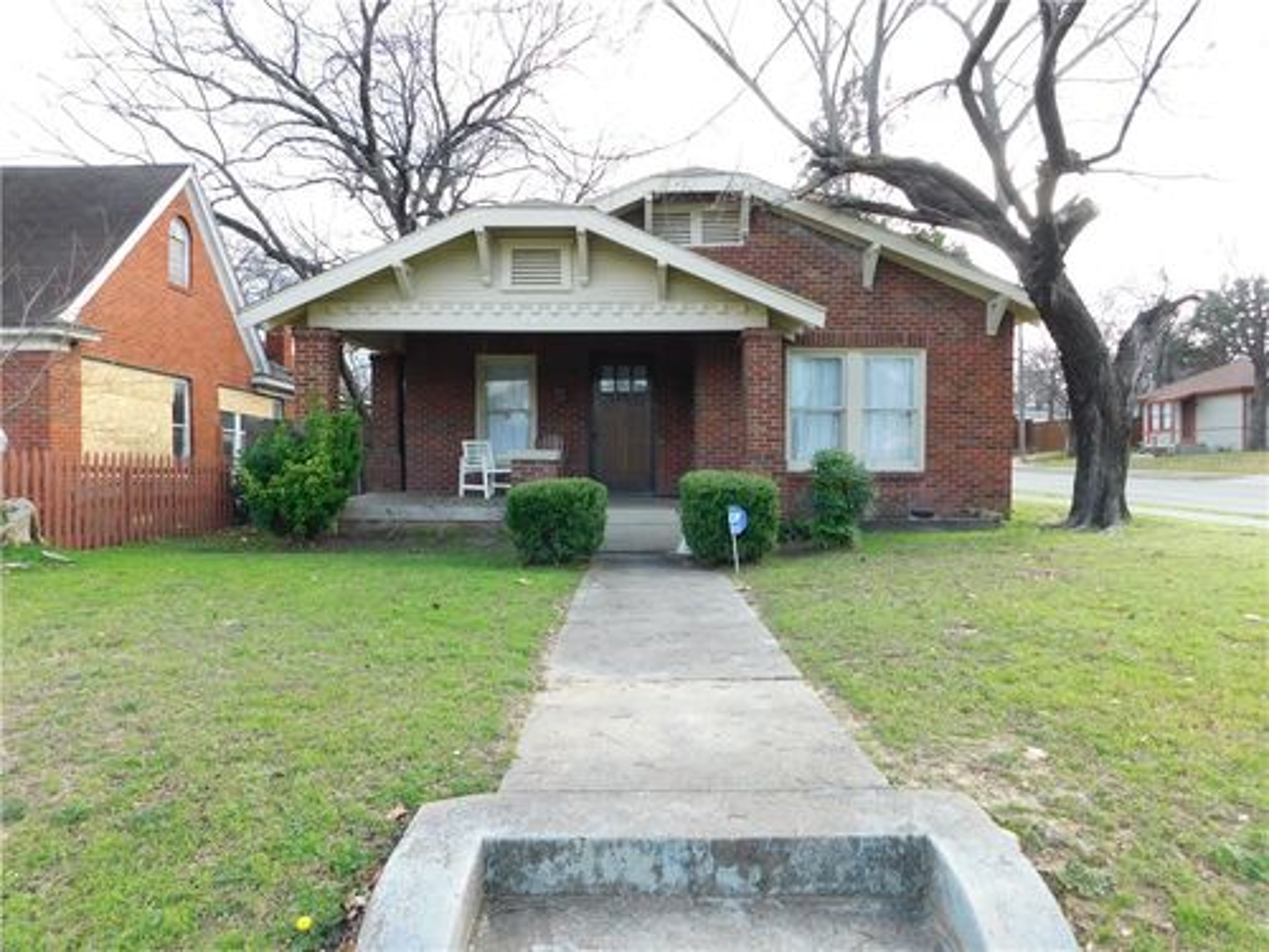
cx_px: 634
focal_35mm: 23
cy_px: 476
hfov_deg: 73.9
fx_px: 843
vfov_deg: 58.9
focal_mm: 4
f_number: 3
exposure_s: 1/200
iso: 125
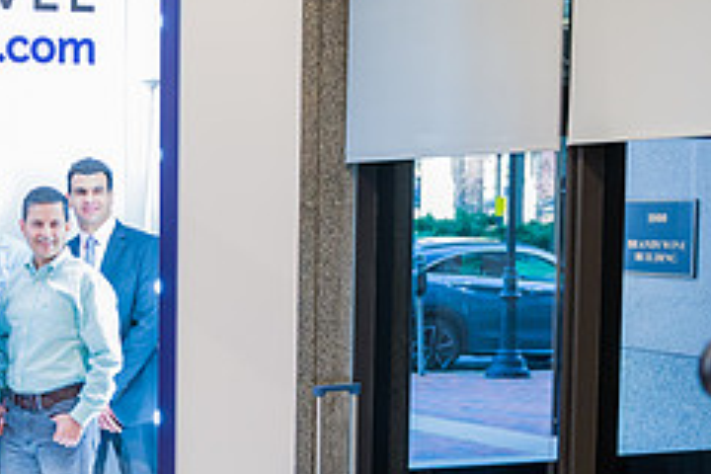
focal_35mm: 75
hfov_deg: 25.4
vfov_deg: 18.1
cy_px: 314
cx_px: -33
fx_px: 1481
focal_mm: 31
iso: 1600
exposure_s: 1/200
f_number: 4
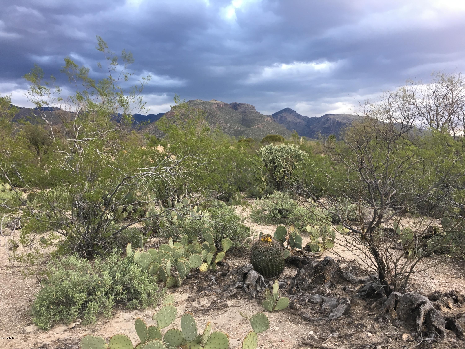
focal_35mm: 29
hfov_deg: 61.7
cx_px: 232
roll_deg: -0.1
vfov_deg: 48.2
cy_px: 174
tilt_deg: -2.3
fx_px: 390
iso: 25
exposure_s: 1/30
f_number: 2.2
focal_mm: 4.15
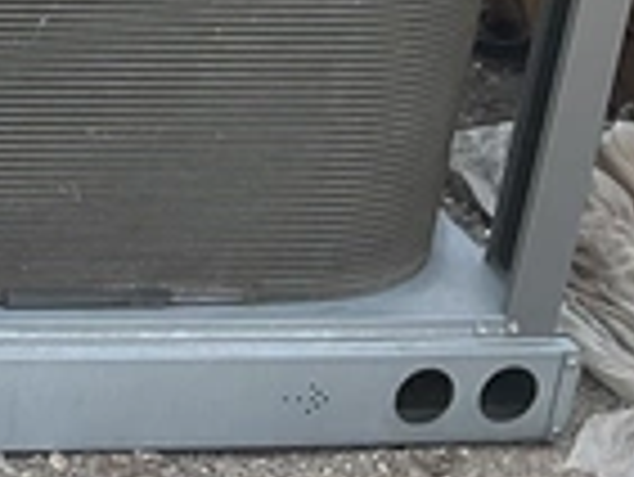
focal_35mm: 154
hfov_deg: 11.4
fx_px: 2823
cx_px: -706
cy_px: -331
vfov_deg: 9.3
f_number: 1.8
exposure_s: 1/855
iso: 25
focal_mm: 3
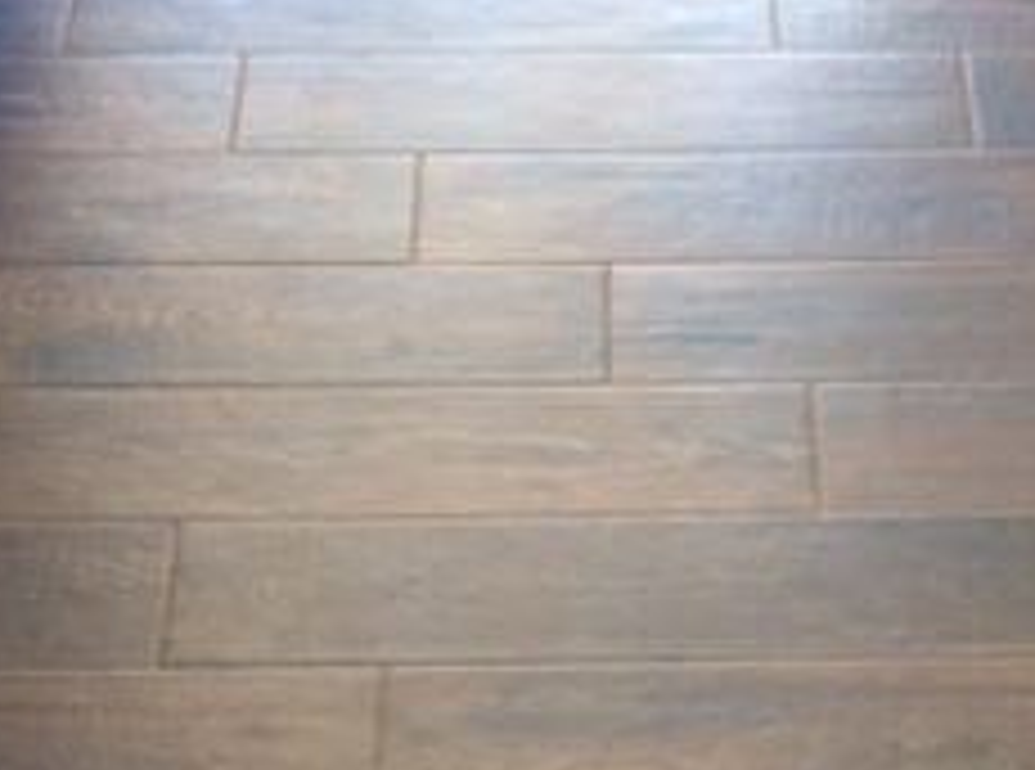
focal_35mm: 92
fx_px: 2742
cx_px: 684
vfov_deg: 15.3
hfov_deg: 21.3
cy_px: 991
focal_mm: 3.3
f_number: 2.4
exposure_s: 1/24
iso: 125
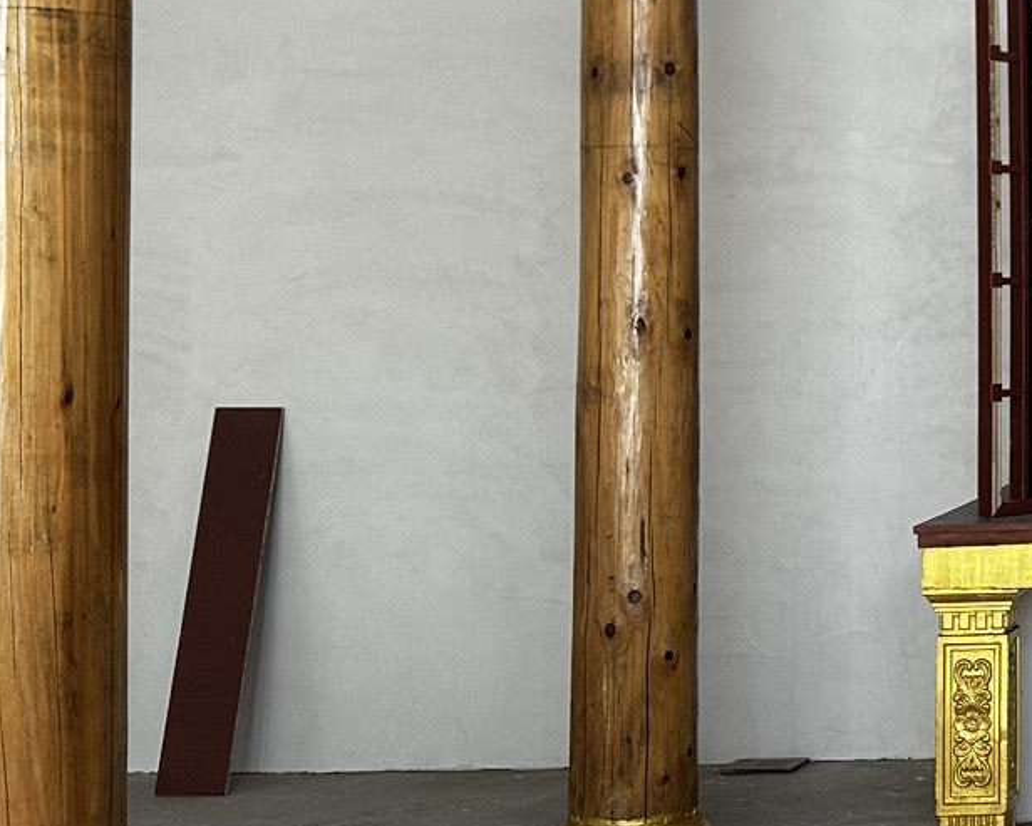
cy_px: 218
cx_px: 1431
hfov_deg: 21.9
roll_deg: +0.4
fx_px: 2322
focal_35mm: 76
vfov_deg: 20.0
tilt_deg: +2.7
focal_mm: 6.86
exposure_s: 1/140
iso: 64
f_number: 1.78
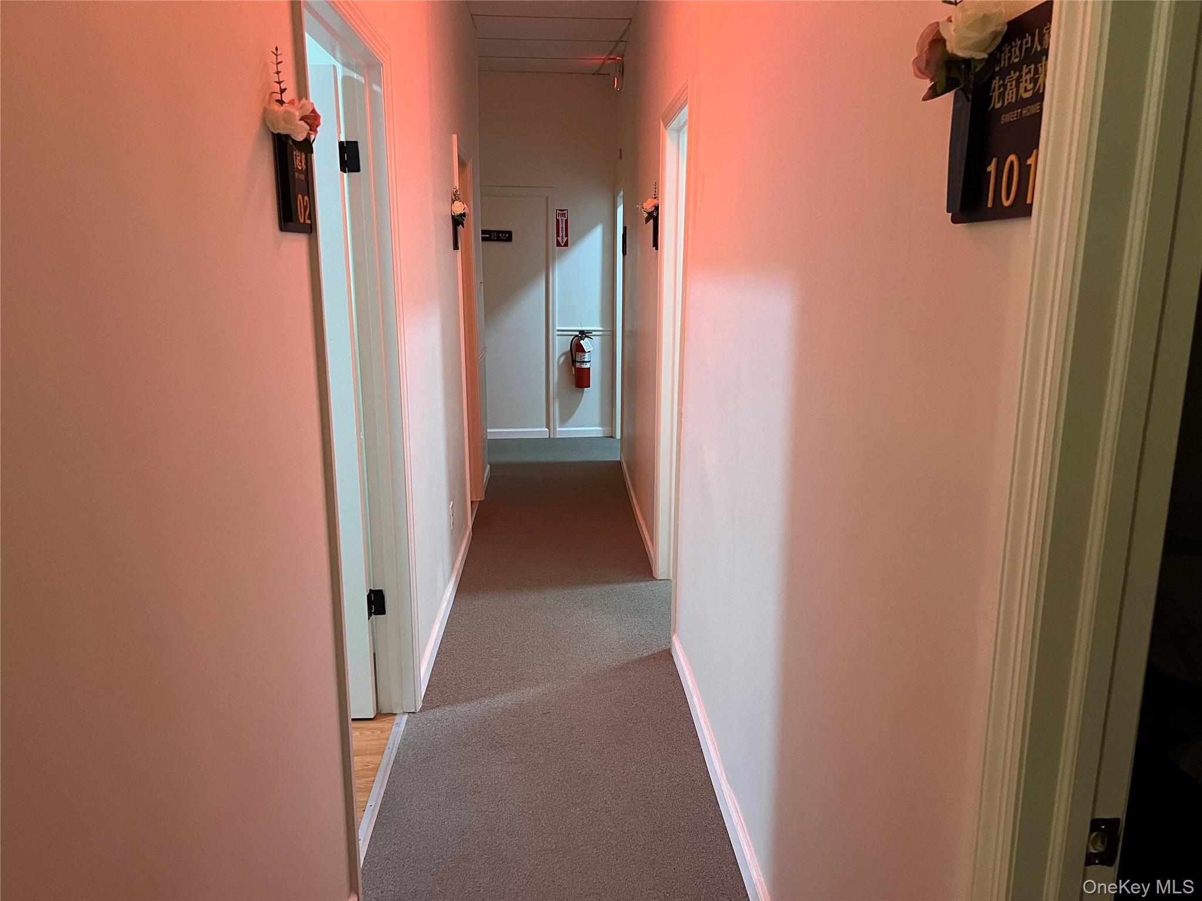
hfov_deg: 67.3
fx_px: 903
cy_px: 450
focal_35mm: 26
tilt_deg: -10.6
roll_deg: -0.4
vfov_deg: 53.1
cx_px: 601
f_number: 1.5
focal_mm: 5.7
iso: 320
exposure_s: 1/60
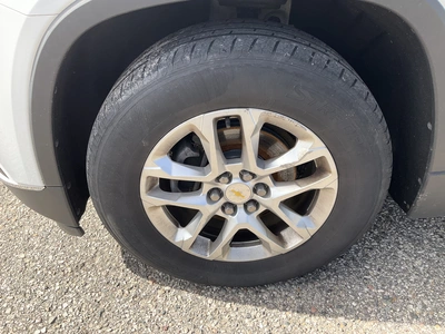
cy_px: 167
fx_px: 373
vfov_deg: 48.2
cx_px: 222
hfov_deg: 61.7
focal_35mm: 29
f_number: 1.8
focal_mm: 3
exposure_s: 1/486
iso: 25
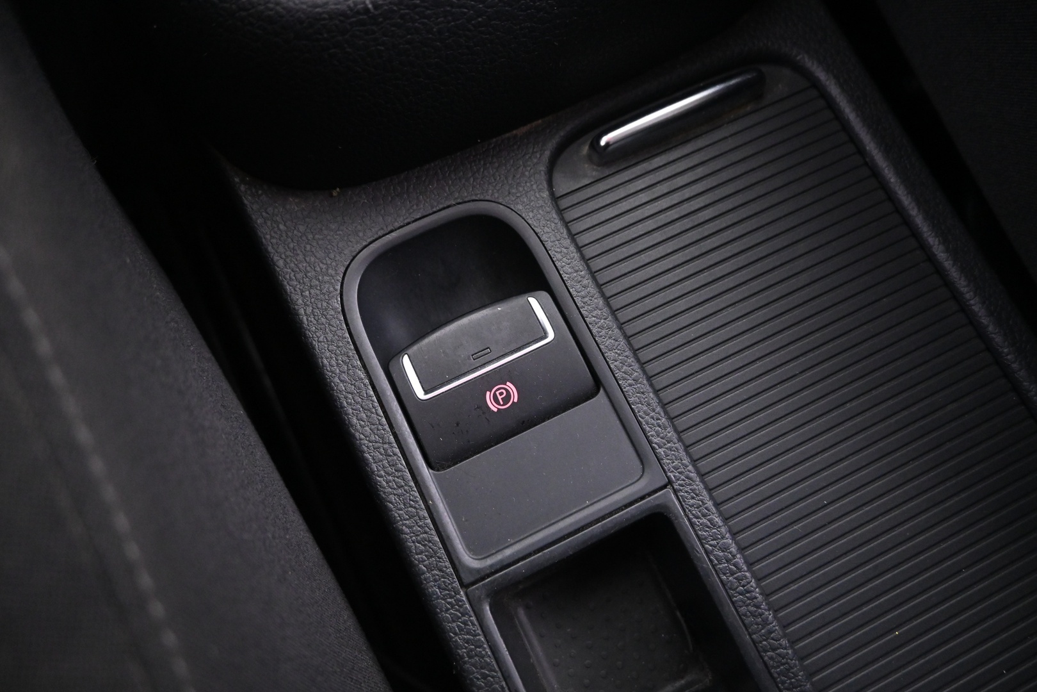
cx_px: 518
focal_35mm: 24
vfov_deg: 53.1
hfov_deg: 73.7
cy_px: 346
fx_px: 691
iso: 3200
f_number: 3.5
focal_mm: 16
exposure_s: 1/10
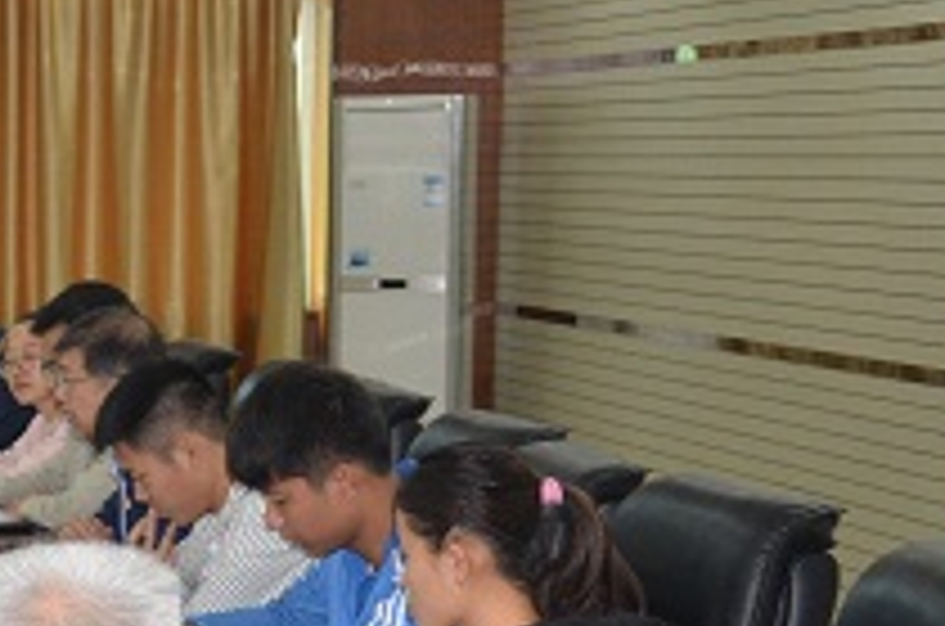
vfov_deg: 10.4
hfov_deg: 14.8
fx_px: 3405
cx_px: -446
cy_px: 610
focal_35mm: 130
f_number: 4
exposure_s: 1/60
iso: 800
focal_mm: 26
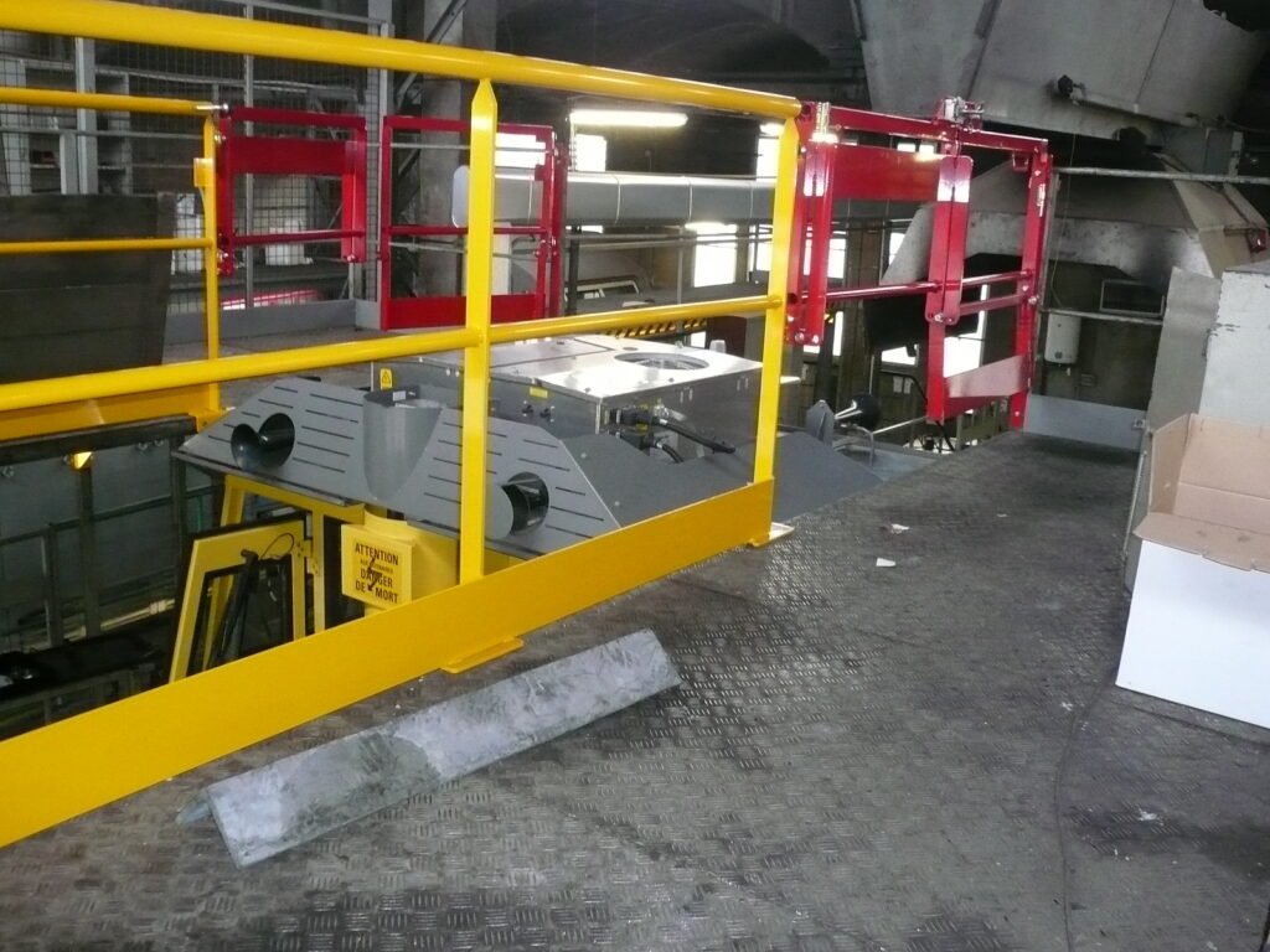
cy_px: 476
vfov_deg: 42.9
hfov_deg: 55.4
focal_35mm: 33
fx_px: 1211
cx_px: 635
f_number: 2.8
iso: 320
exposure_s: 1/30
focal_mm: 4.6
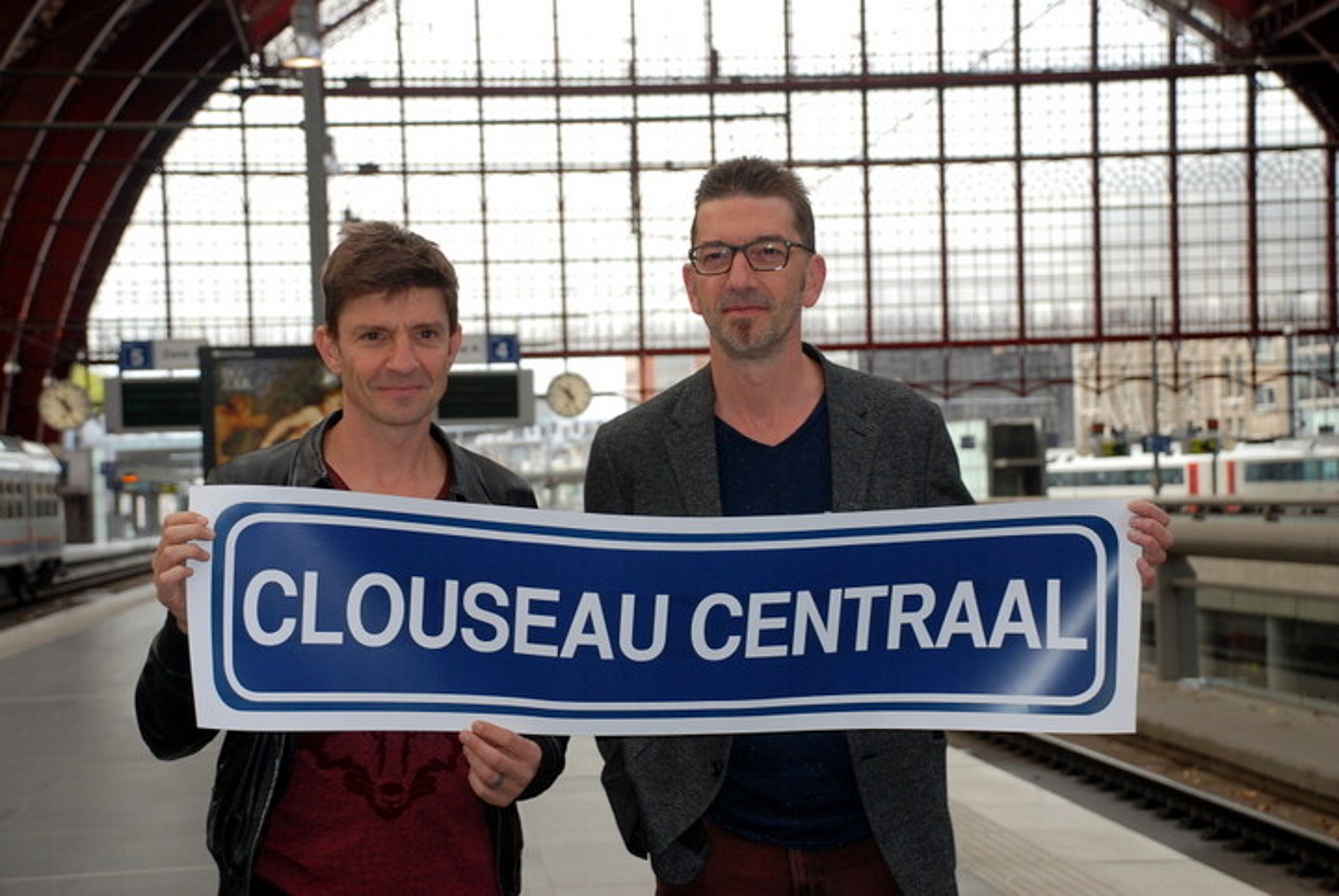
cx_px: 670
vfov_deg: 18.2
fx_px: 2793
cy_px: 448
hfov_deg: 27.0
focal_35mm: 75
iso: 320
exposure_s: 1/125
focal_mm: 50
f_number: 5
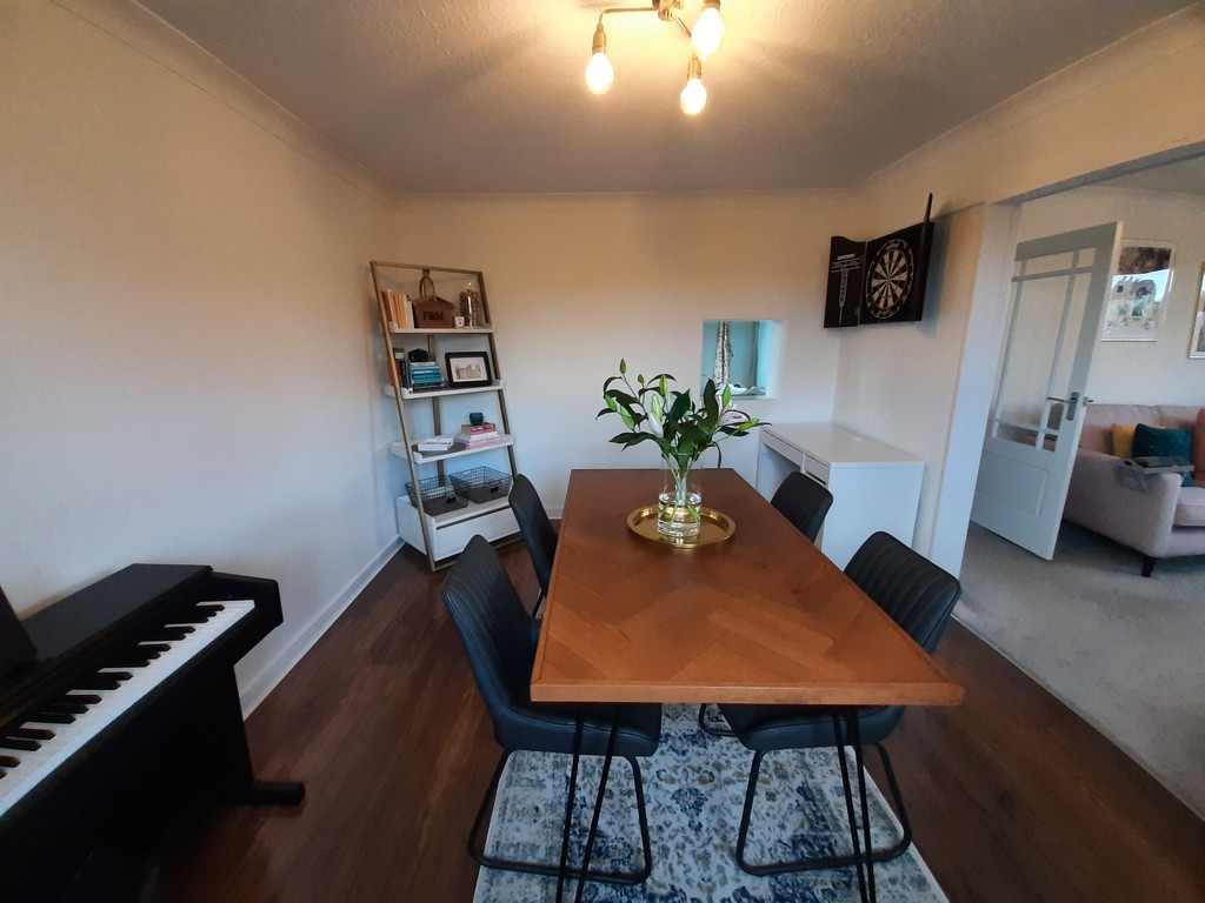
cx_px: 602
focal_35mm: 13
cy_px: 452
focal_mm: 1.42
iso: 160
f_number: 2.2
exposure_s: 1/50
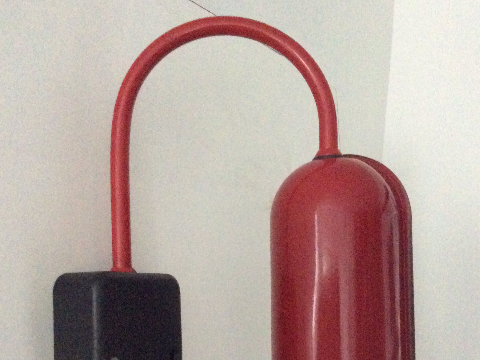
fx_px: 596
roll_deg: -3.4
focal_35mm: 43
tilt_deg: -3.2
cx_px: 240
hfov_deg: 43.8
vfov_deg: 32.9
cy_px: 274
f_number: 2.4
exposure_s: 1/17
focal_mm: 3.3
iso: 640
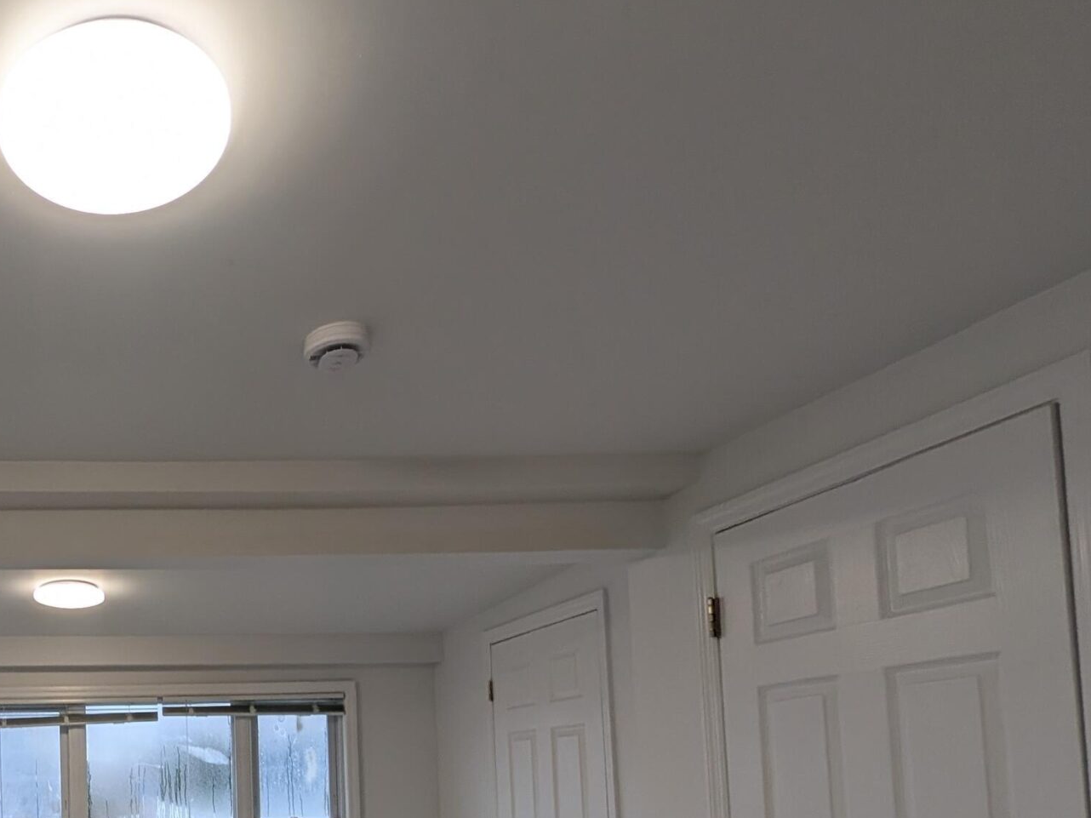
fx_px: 756
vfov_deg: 50.1
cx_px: 70
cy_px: 744
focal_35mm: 24
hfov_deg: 58.7
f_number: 1.7
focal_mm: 2.02
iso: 61
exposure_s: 1/120
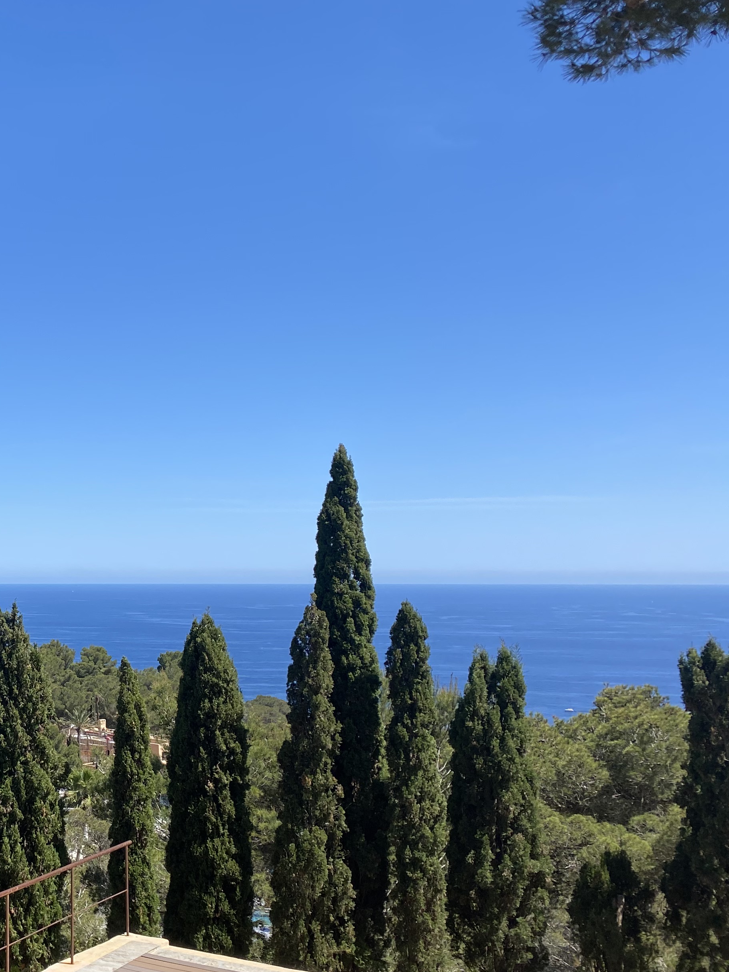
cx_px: -57
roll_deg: -0.3
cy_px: 569
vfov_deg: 43.7
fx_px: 1208
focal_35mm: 43
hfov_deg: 30.4
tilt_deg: -0.1
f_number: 1.8
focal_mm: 4.25
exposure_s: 1/2625
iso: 32
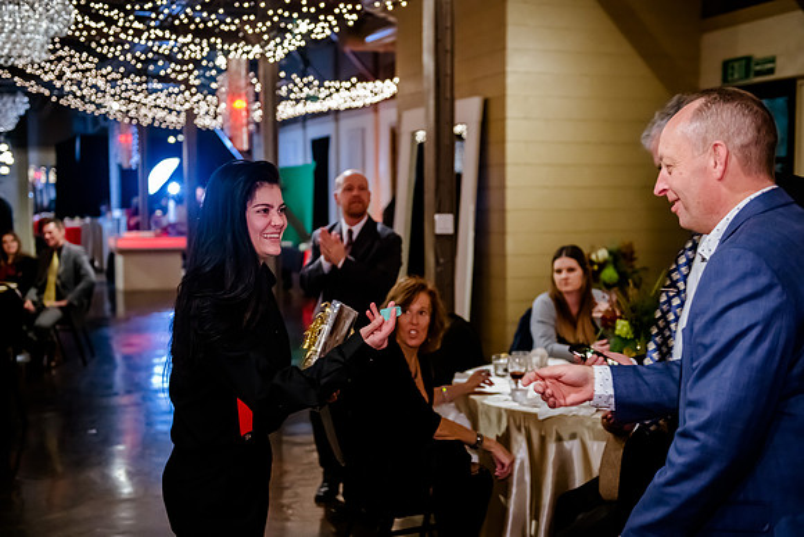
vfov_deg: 28.6
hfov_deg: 41.8
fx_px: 1053
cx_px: 402
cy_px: 268
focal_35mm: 47
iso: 5000
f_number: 2.8
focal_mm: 45
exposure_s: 1/160
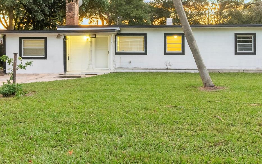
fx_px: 300
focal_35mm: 42
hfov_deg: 47.1
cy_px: 49
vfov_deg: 30.2
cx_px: 148
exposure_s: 2.5
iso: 400
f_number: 8
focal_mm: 24
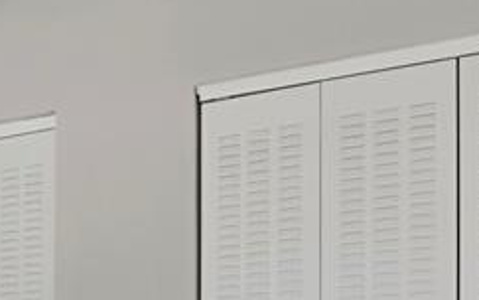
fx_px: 953
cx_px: -43
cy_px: 442
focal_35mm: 73
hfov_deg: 26.1
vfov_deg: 16.4
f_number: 8
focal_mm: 17
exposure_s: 1/20
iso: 12800
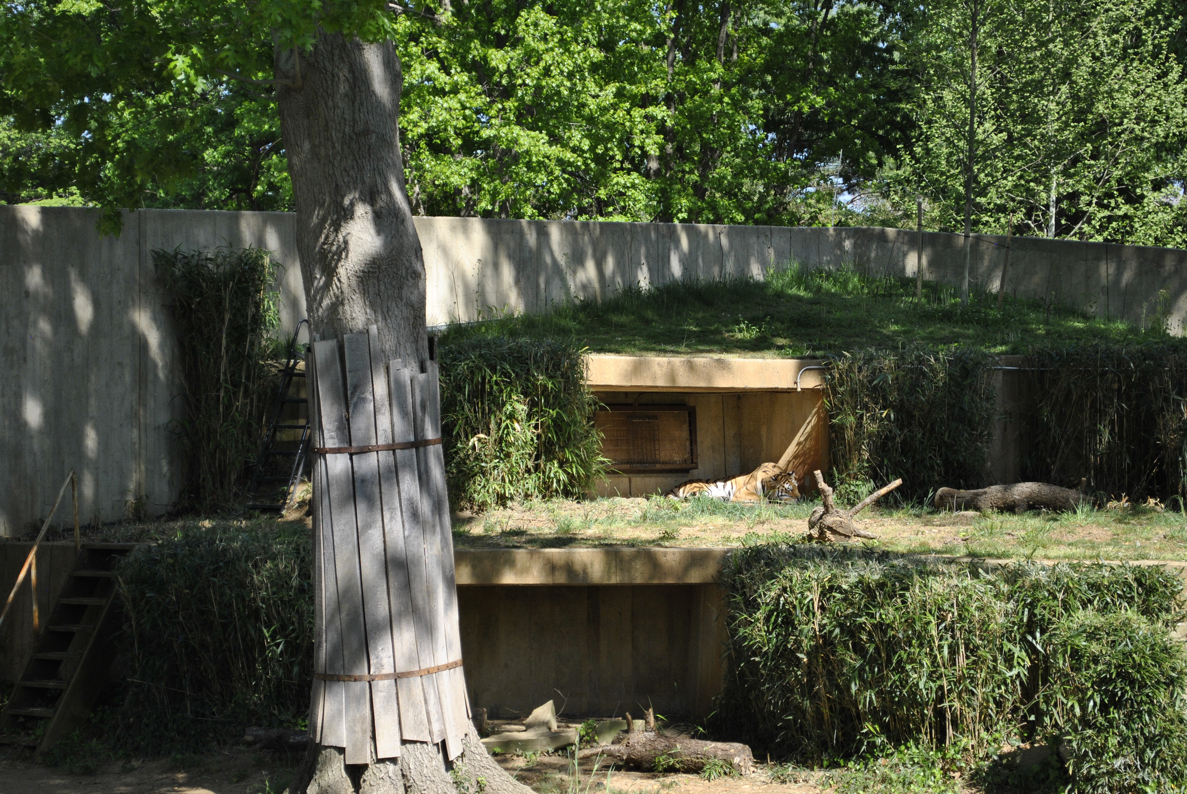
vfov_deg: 16.6
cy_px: 397
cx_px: 594
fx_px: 2723
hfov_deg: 24.6
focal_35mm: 82
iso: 250
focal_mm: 55
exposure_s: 1/500
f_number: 5.6
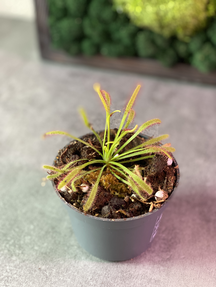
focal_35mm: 52
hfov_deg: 28.0
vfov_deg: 36.8
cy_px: 144
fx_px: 433
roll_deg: +0.2
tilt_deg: -43.1
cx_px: 108
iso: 250
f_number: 2
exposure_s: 1/40
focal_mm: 6
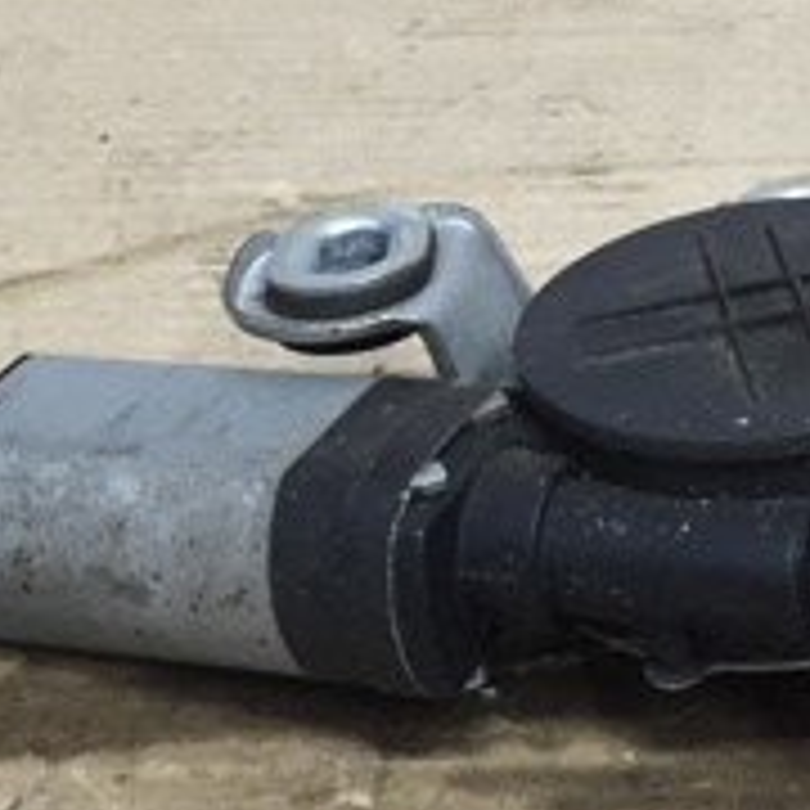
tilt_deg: -26.5
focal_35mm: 91
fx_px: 2409
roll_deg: -0.6
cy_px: 162
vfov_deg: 18.9
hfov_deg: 18.9
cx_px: 675
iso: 64
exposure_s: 1/33
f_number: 2.2
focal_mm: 4.15
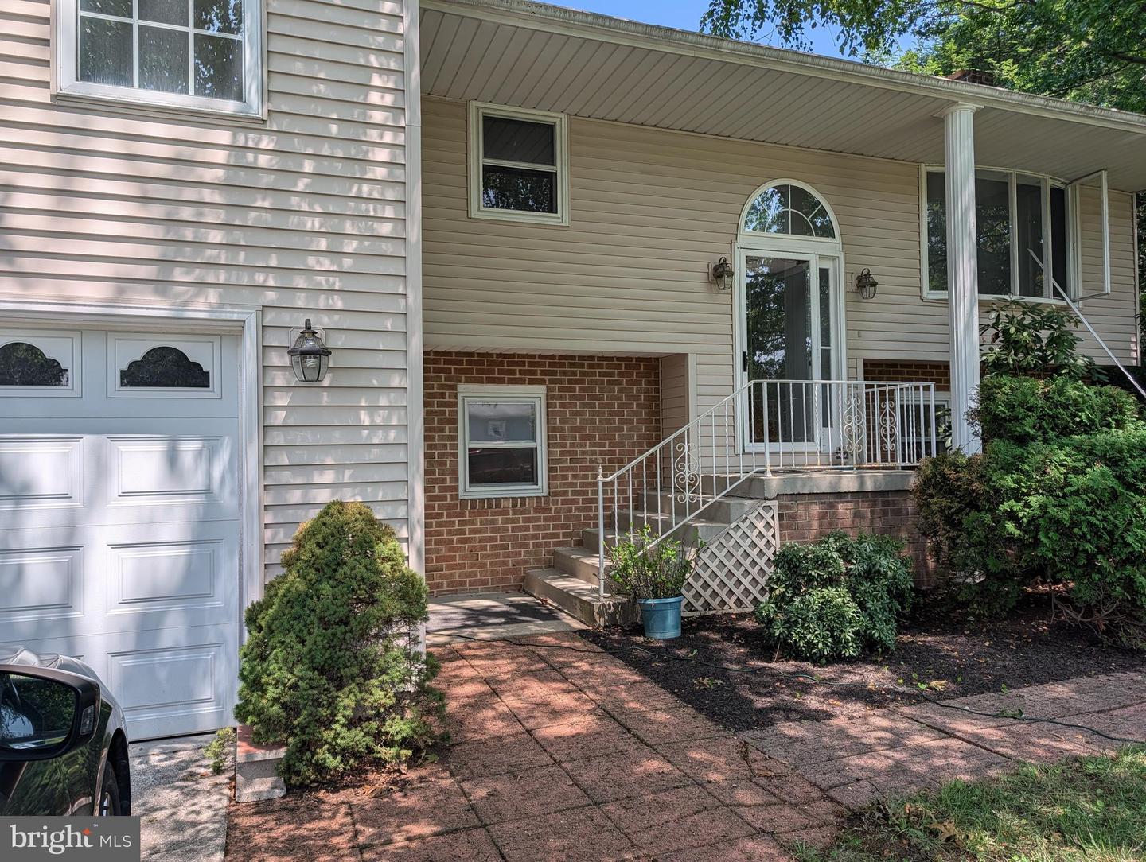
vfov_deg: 56.9
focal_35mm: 24
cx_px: 573
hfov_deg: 71.5
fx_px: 796
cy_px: 431
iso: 20
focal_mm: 6.9
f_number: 1.68
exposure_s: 1/576
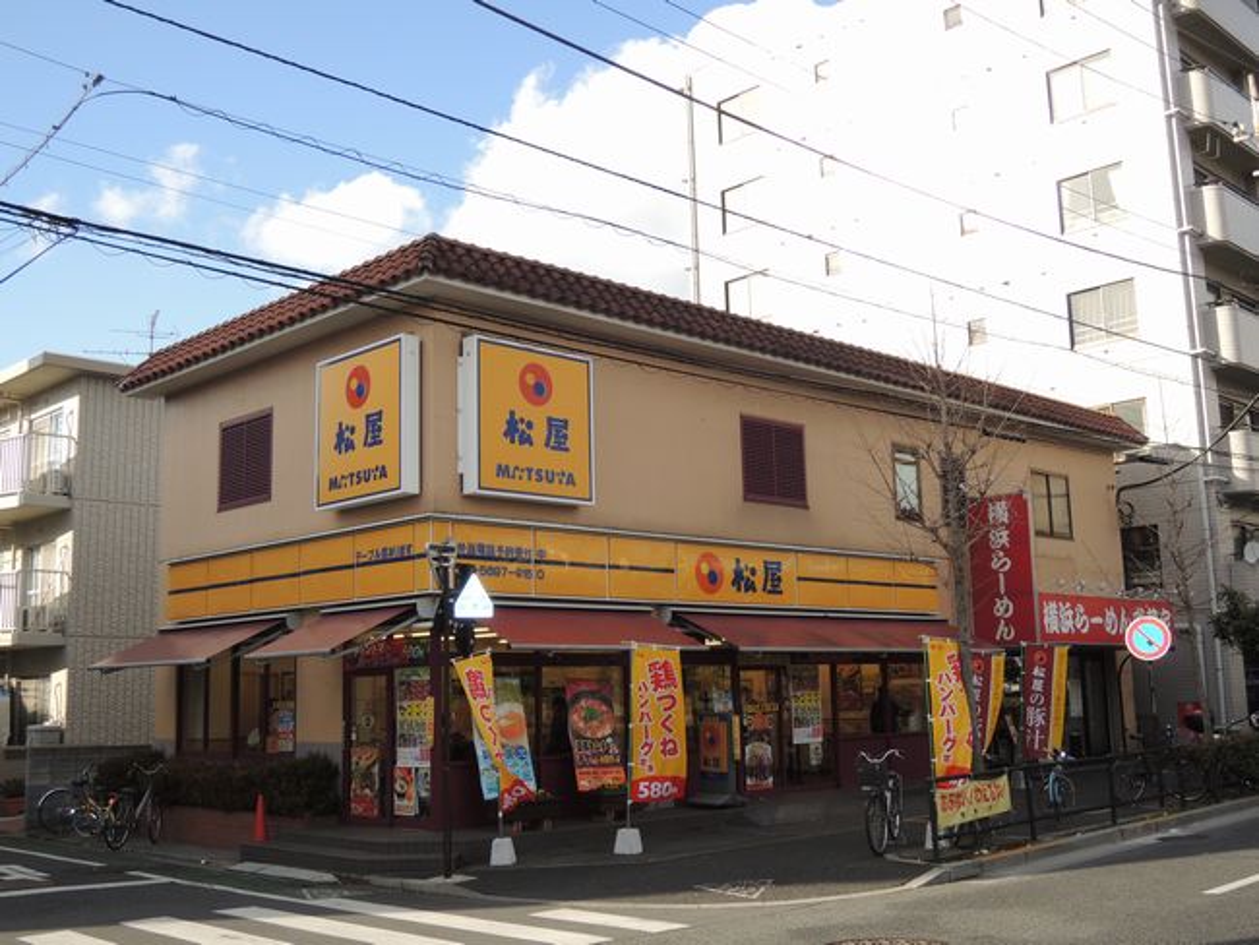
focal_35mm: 40
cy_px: 472
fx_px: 1455
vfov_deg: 36.0
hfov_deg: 46.8
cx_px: 630
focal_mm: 7.2
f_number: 3.3
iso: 100
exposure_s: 1/500
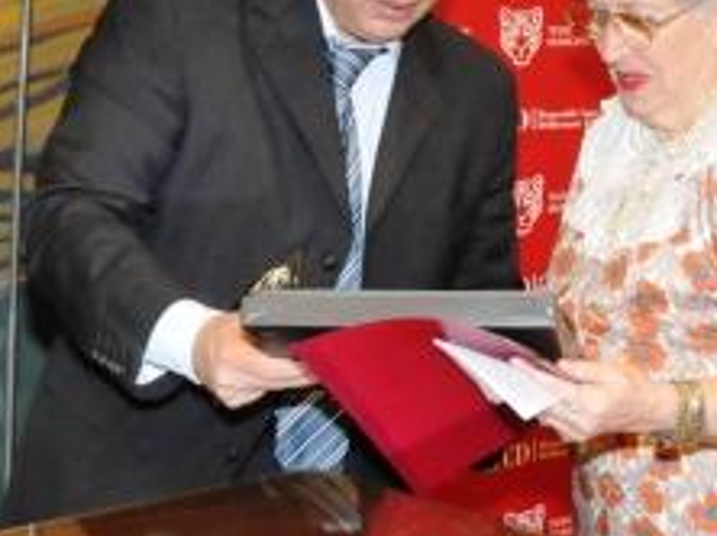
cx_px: 701
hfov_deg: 19.3
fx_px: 2048
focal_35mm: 99
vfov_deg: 14.9
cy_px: 140
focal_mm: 34
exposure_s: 1/80
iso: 2500
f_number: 8
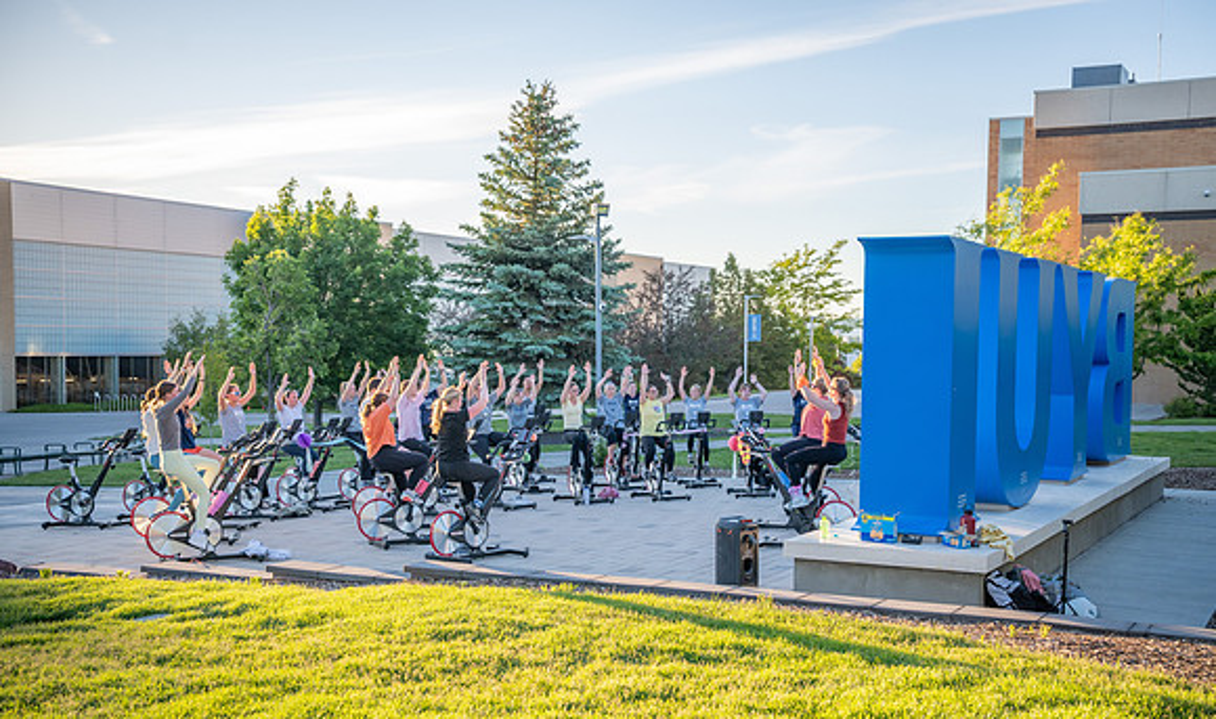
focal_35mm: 44
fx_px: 1442
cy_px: 422
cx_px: 634
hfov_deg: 45.7
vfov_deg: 27.9
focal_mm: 41
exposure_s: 1/1000
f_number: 3.2
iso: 250
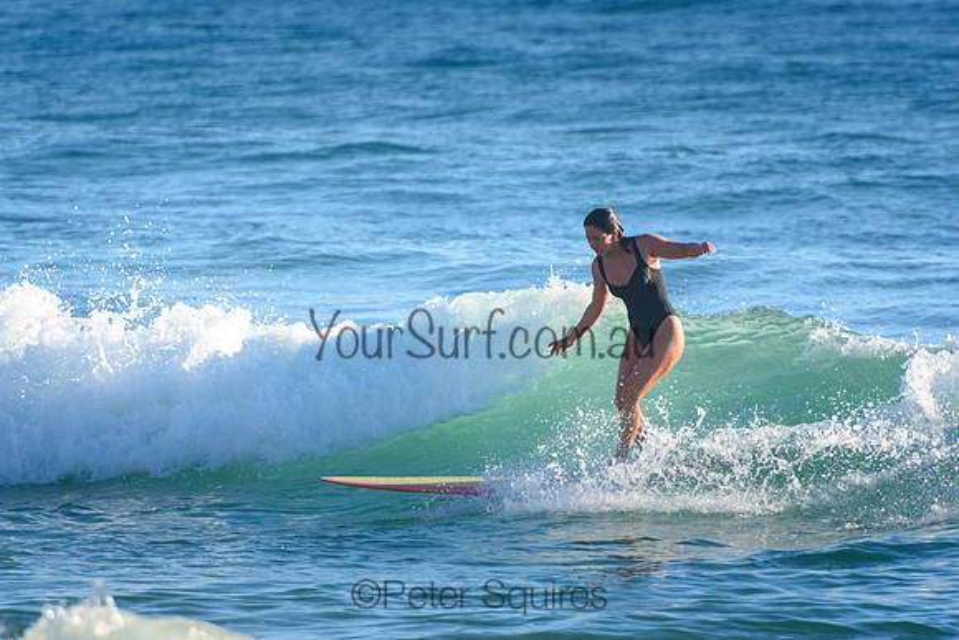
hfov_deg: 3.4
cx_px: 480
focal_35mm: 600
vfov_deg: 2.3
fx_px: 15986
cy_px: 320
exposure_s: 1/2500
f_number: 5.6
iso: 640
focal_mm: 400
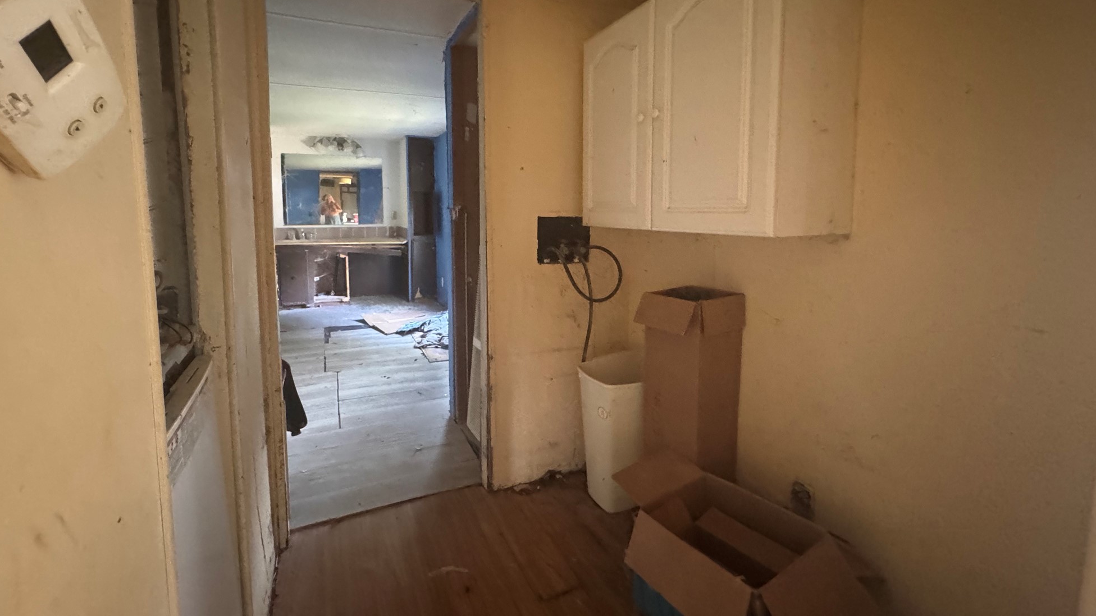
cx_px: 534
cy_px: 248
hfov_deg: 99.3
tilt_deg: -4.8
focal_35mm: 16
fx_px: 465
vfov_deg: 66.5
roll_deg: -0.9
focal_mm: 2.22
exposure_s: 1/40
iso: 1250
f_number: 2.2
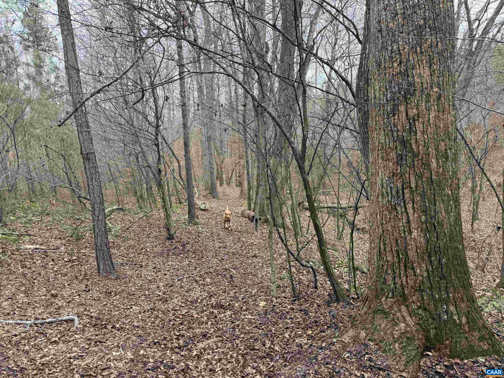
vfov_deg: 56.8
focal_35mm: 24
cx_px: 252
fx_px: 349
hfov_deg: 71.6
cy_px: 189
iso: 80
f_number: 1.78
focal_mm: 6.76
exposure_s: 1/401
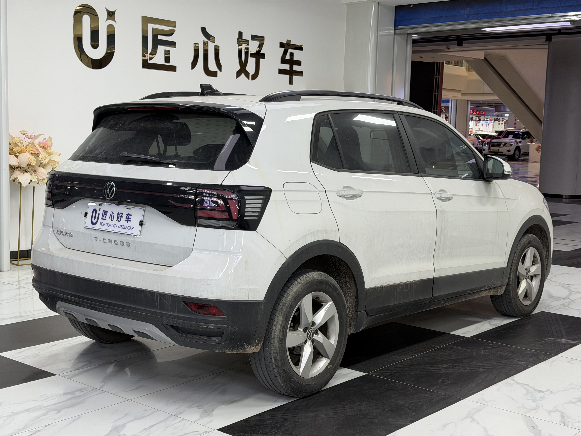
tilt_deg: -5.5
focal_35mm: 48
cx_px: 290
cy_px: 218
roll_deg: -2.0
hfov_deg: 39.7
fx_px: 806
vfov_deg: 30.3
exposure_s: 1/99
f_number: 1.78
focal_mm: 6.76
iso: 80
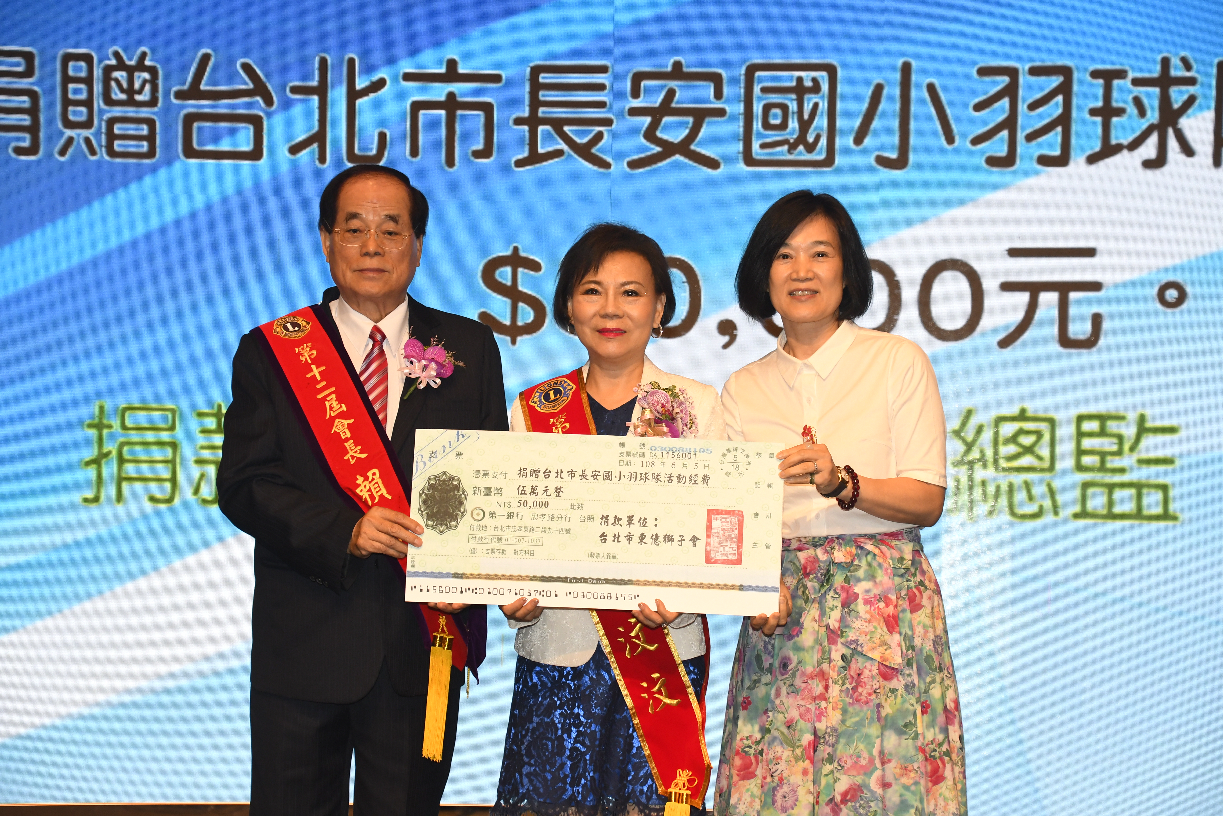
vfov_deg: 13.0
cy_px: 408
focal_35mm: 105
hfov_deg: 19.5
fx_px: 3567
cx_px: 612
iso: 1000
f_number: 7.1
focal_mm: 70
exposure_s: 1/80
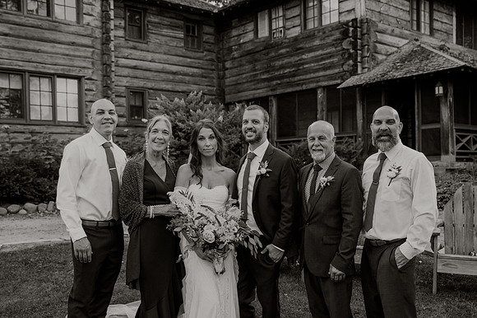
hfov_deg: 47.4
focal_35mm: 41
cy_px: 184
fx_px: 544
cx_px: 242
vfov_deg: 32.5
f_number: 2.8
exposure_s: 1/320
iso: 250
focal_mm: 35
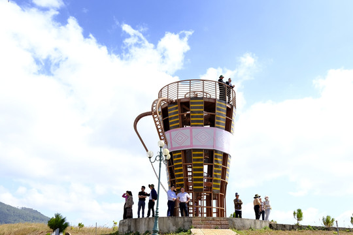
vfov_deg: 43.6
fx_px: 294
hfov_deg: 61.9
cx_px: 176
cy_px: 118
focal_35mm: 30
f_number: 5.6
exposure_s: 1/340
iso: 160
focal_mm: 20.2
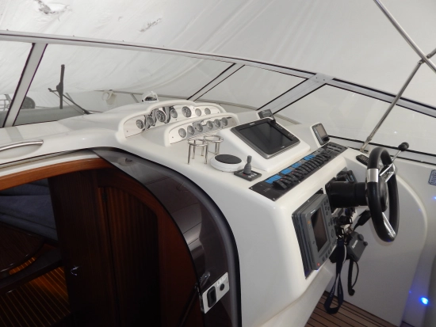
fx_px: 290
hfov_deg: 73.9
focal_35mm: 23
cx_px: 218
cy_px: 164
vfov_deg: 58.9
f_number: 3
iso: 200
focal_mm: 4
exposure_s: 1/30
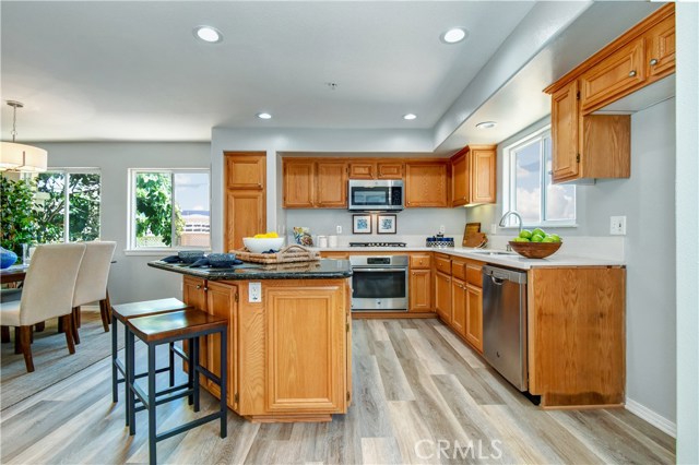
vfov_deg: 77.3
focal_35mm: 15
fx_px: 291
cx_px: 350
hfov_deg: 100.4
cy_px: 232
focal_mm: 10
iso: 1000
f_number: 8
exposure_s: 1/80
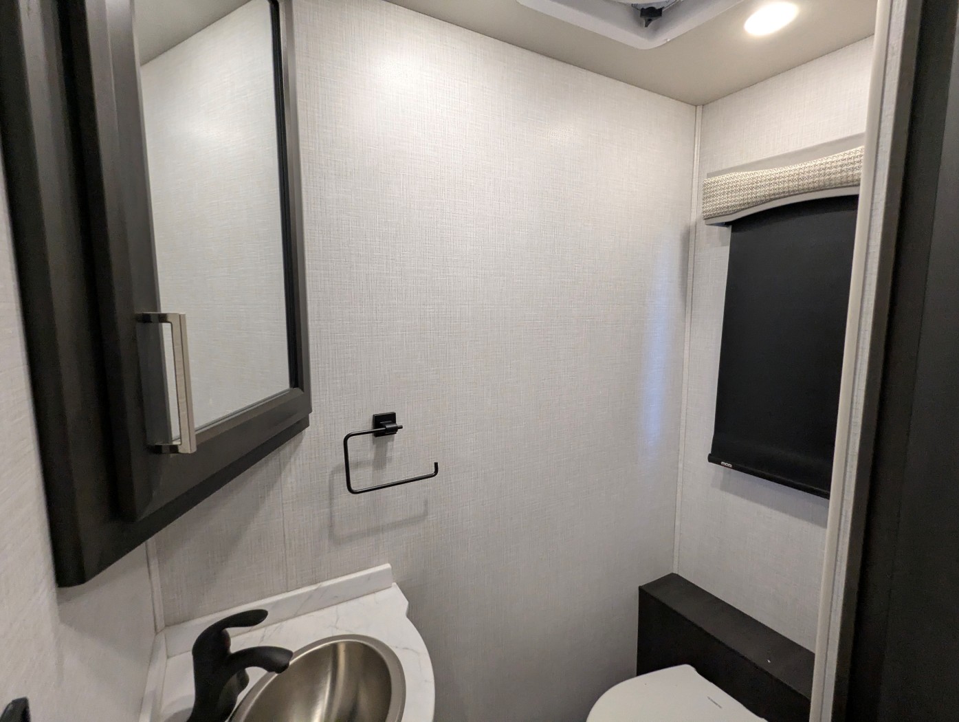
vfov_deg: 78.2
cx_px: 480
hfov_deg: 94.4
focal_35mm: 16
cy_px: 361
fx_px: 444
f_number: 2.2
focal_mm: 2.35
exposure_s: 1/64.7
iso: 213
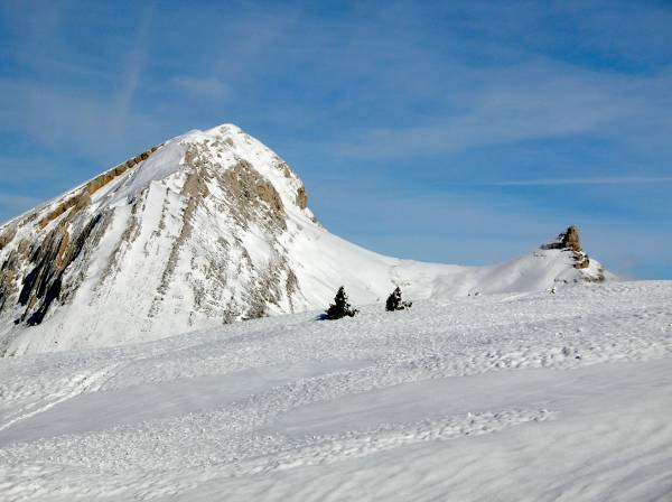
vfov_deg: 17.1
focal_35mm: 86
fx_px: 1667
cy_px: 251
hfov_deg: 22.8
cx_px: 336
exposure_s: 1/1370
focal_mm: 14.2
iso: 50
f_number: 4.8
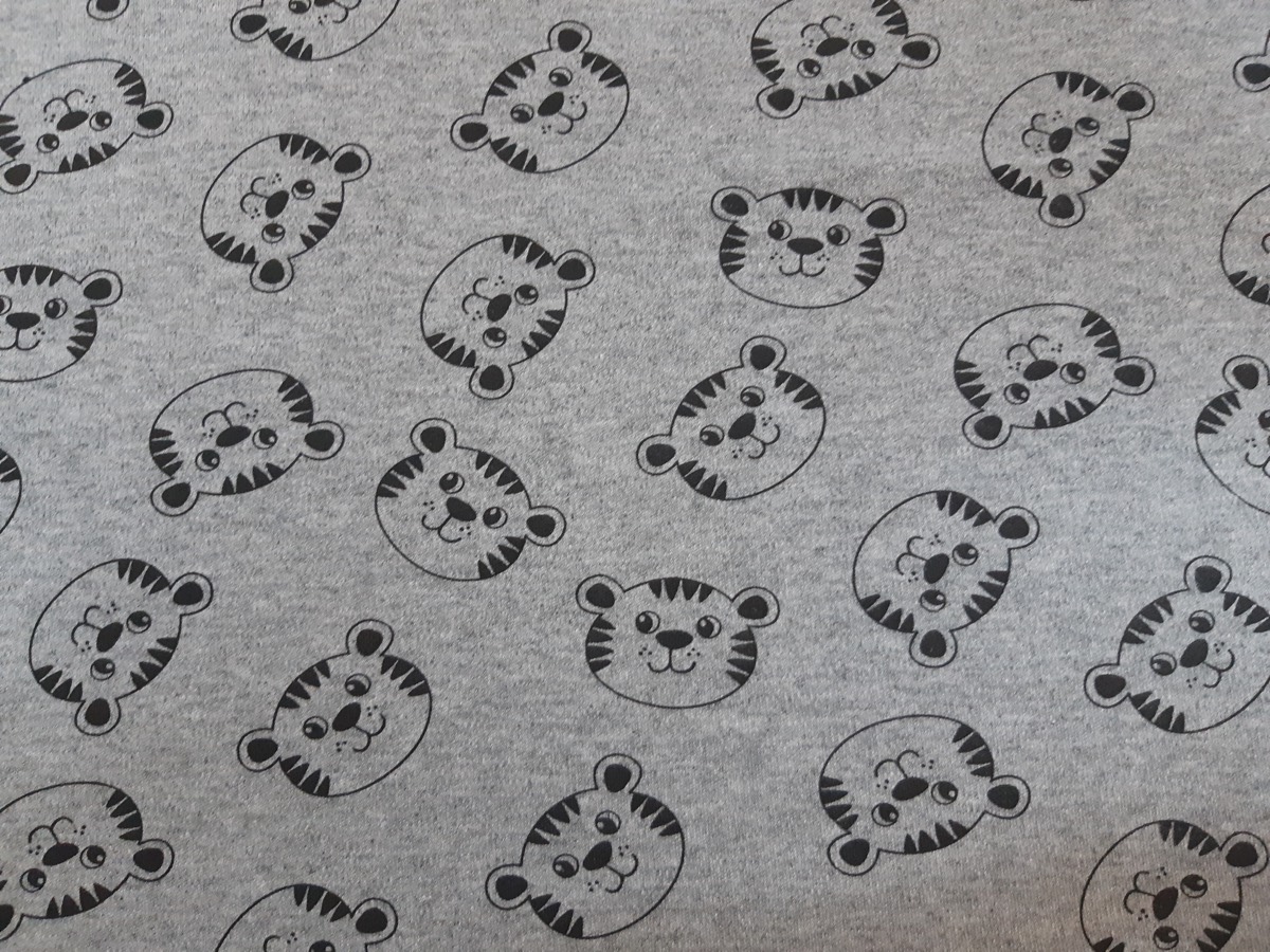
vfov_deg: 53.1
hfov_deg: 67.3
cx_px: 635
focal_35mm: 26
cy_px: 476
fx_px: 954
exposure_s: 1/50
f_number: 1.7
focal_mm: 3.93
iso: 250
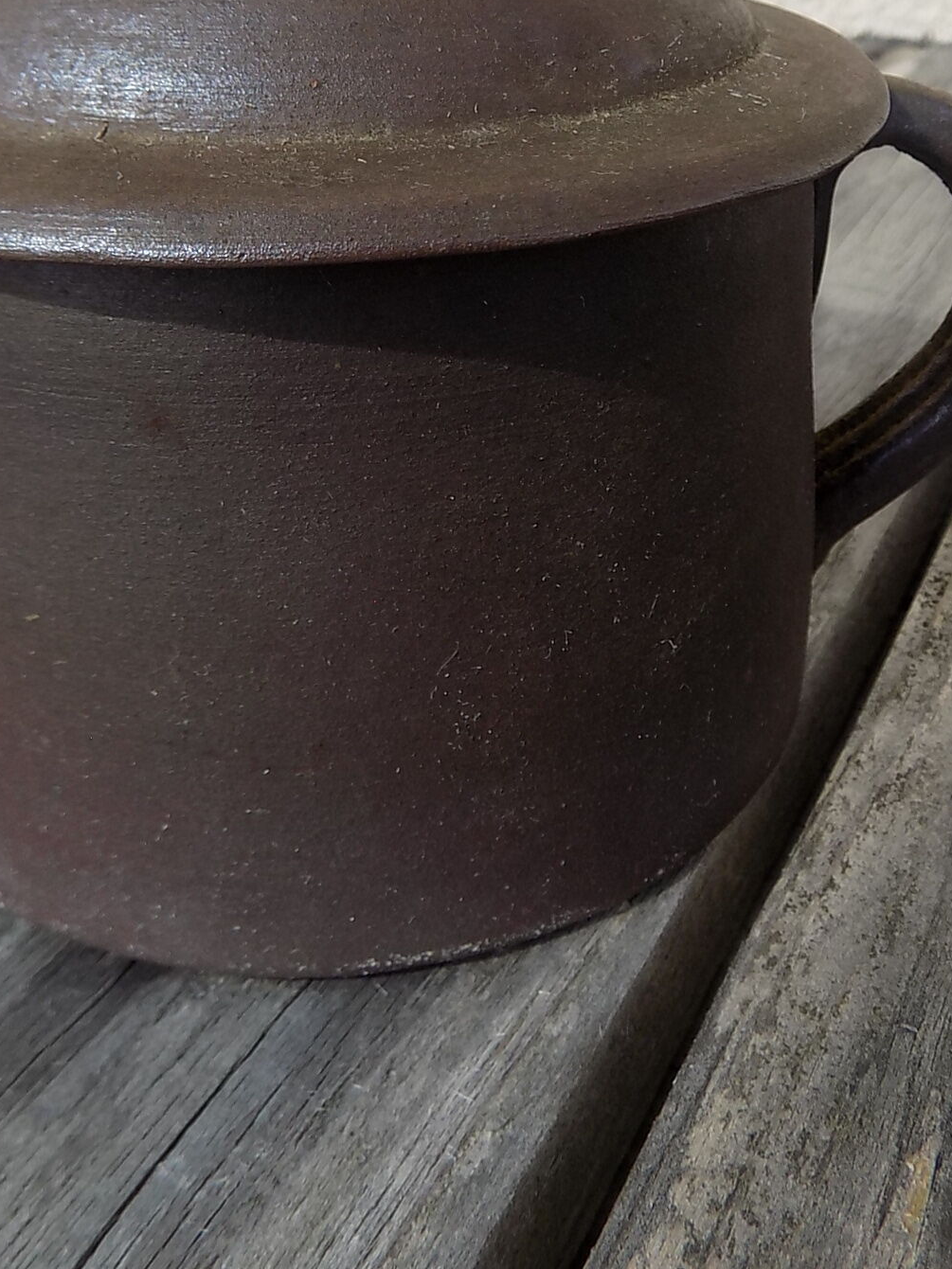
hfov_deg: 36.8
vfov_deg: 45.5
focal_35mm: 39
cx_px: 416
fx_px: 1430
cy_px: 261
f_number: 3.1
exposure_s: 1/640
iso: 80
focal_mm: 4
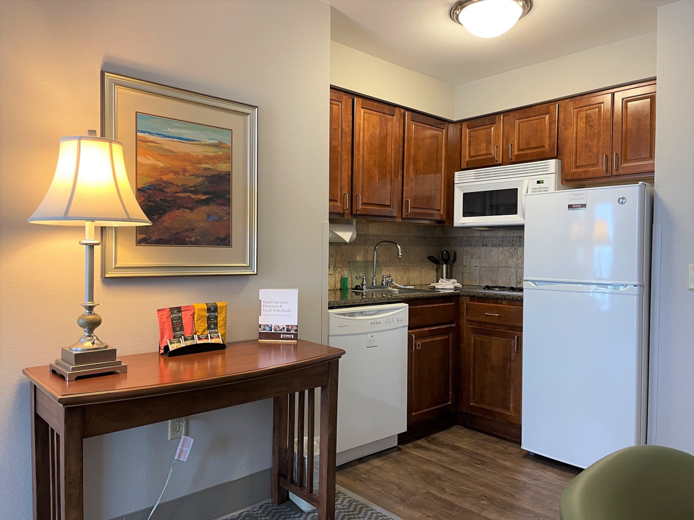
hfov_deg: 67.3
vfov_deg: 53.1
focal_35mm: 26
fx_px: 521
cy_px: 260
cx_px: 347
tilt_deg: -1.8
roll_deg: -0.6
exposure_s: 1/60
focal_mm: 5.1
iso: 200
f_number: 1.6
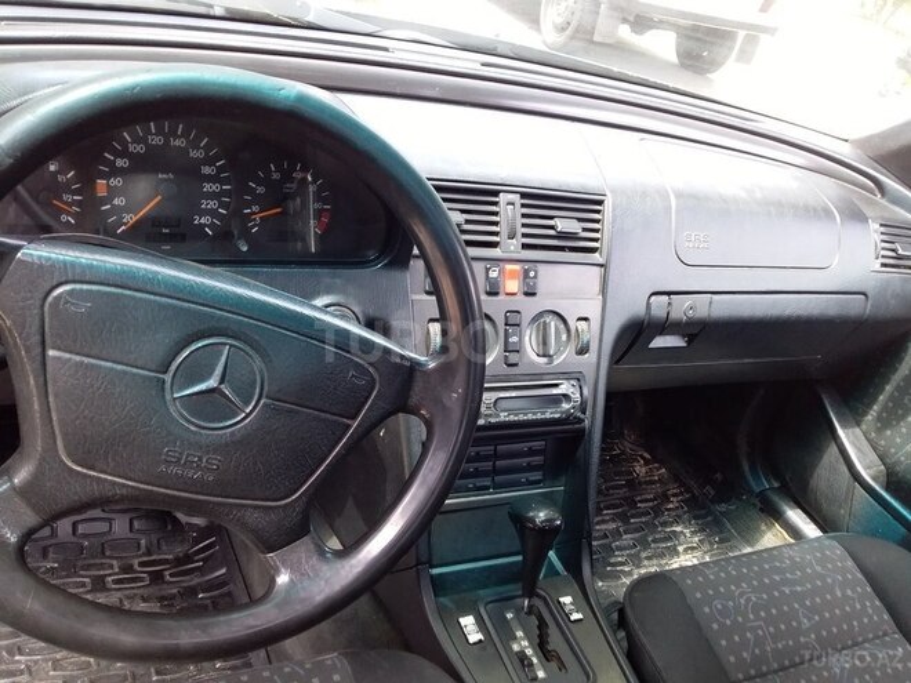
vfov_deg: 45.4
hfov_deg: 58.4
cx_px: 456
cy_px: 342
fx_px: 816
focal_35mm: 31
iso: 64
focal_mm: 3.3
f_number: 2.2
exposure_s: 1/50
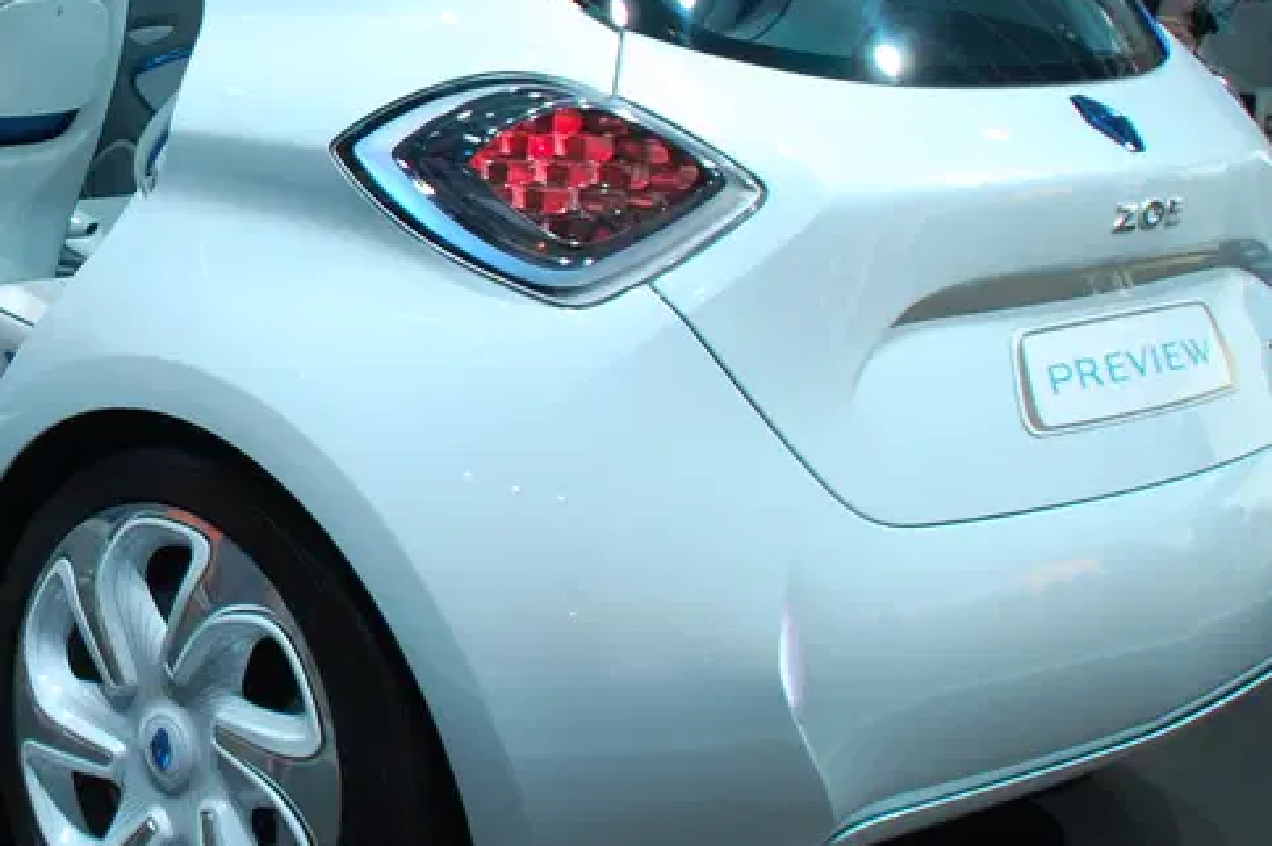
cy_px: 158
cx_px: -63
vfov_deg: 20.0
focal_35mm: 67
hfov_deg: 27.9
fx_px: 2366
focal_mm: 18
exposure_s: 1/125
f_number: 5.6
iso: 220
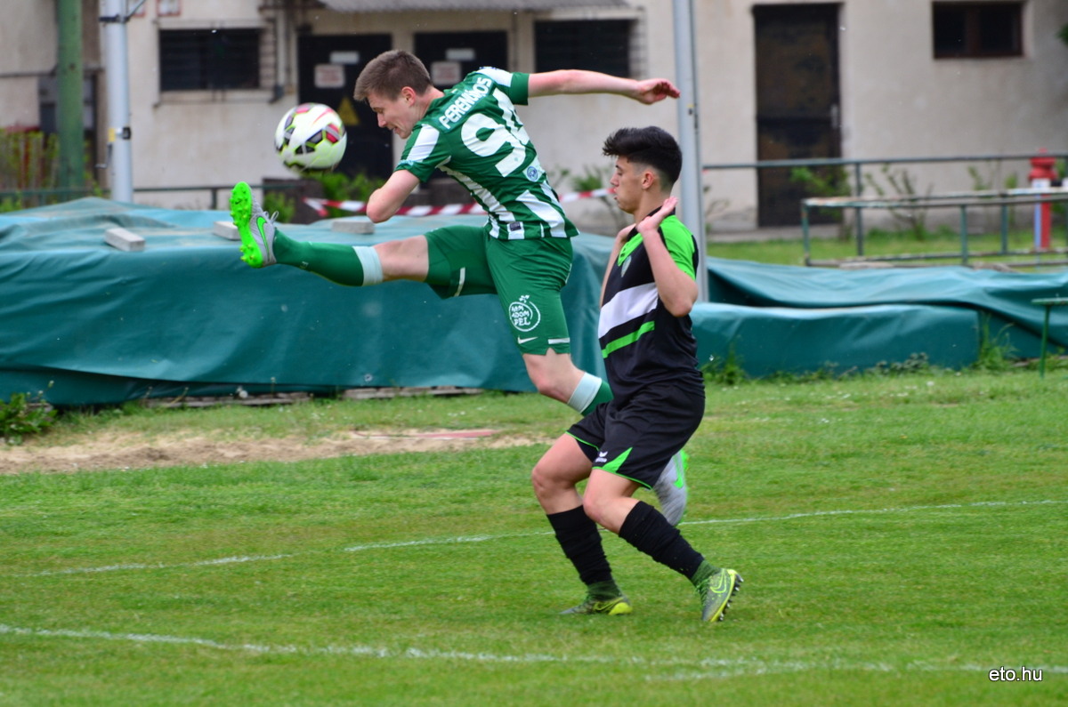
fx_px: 9770
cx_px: 534
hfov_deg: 6.3
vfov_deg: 4.1
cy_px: 354
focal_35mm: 330
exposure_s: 1/500
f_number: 5.6
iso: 500
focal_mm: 220
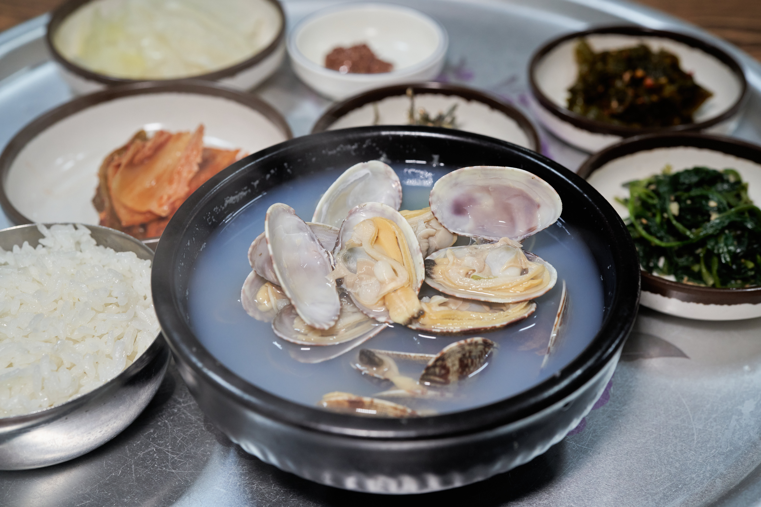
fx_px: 846
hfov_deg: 48.5
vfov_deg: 33.4
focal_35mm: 40
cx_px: 380
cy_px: 254
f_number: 5
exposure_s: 1/200
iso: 800
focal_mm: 40
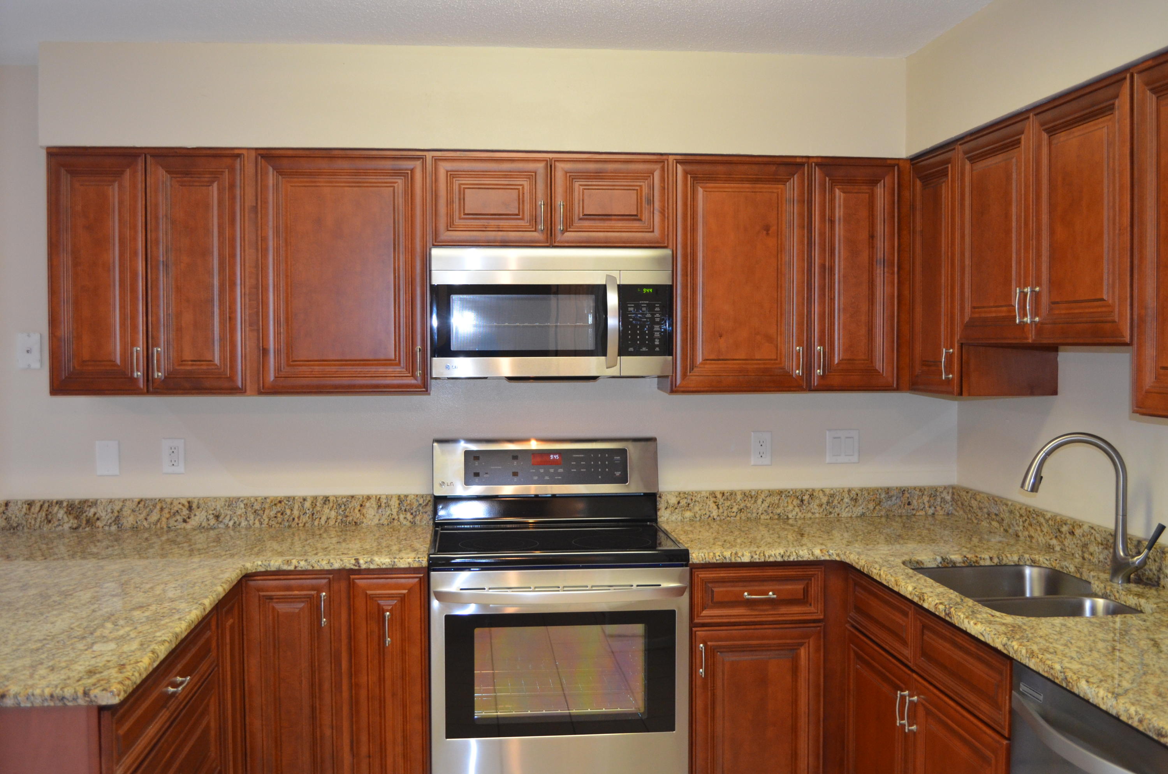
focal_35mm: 36
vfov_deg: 36.7
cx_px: 584
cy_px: 387
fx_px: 1166
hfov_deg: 53.2
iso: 1100
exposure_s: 1/60
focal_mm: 24
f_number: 4
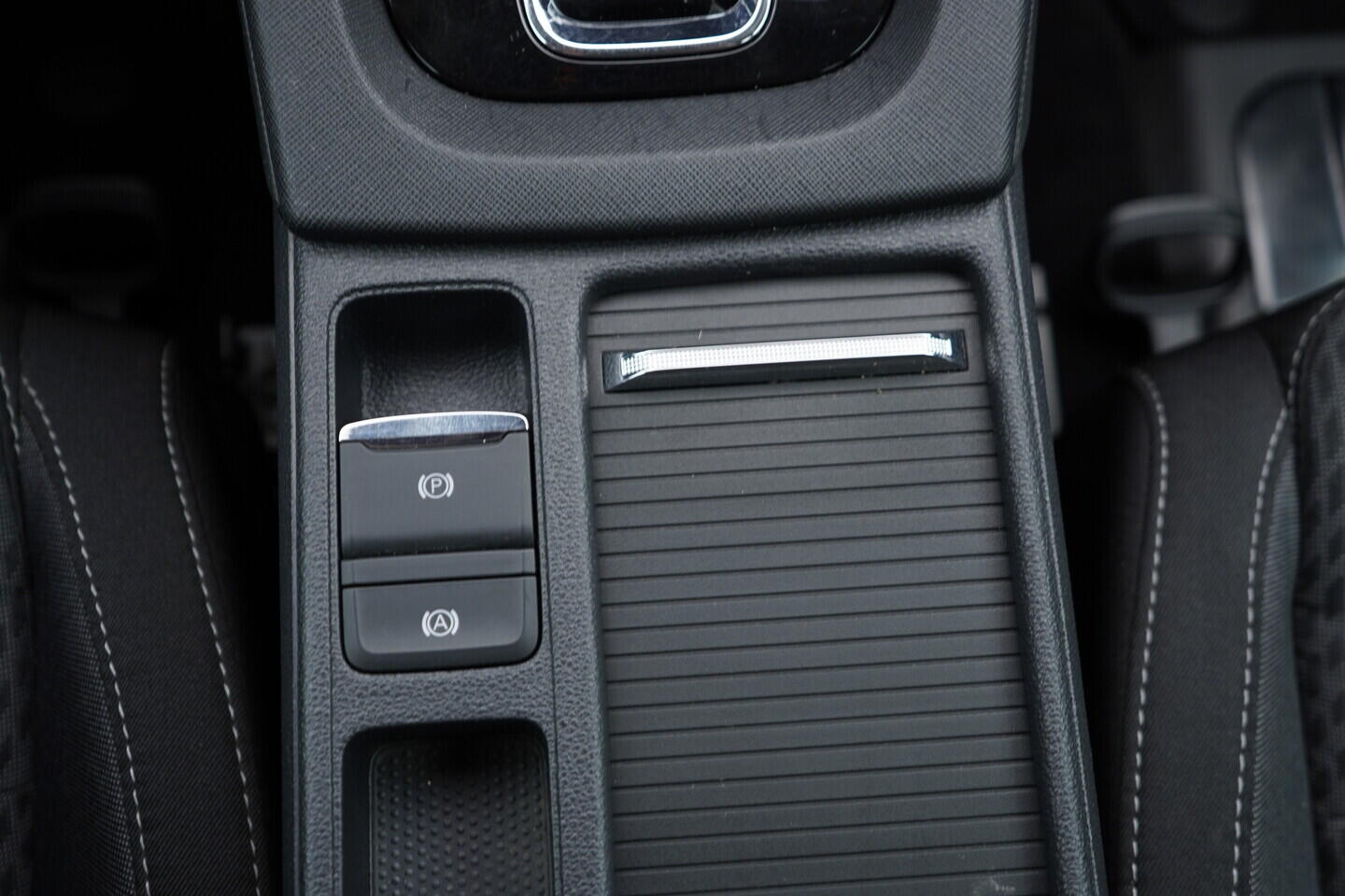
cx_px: 672
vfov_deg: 36.9
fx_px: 1345
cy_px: 448
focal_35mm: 36
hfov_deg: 53.1
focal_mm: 24
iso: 200
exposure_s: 1/40
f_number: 2.8
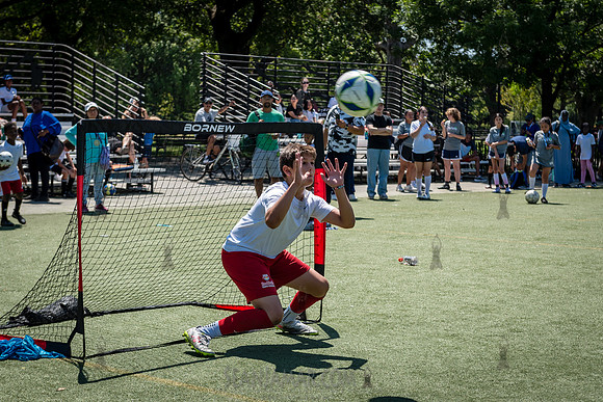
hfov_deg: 26.1
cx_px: 295
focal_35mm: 77
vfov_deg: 17.6
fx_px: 1298
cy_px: 209
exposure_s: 1/1000
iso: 200
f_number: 5
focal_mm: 62
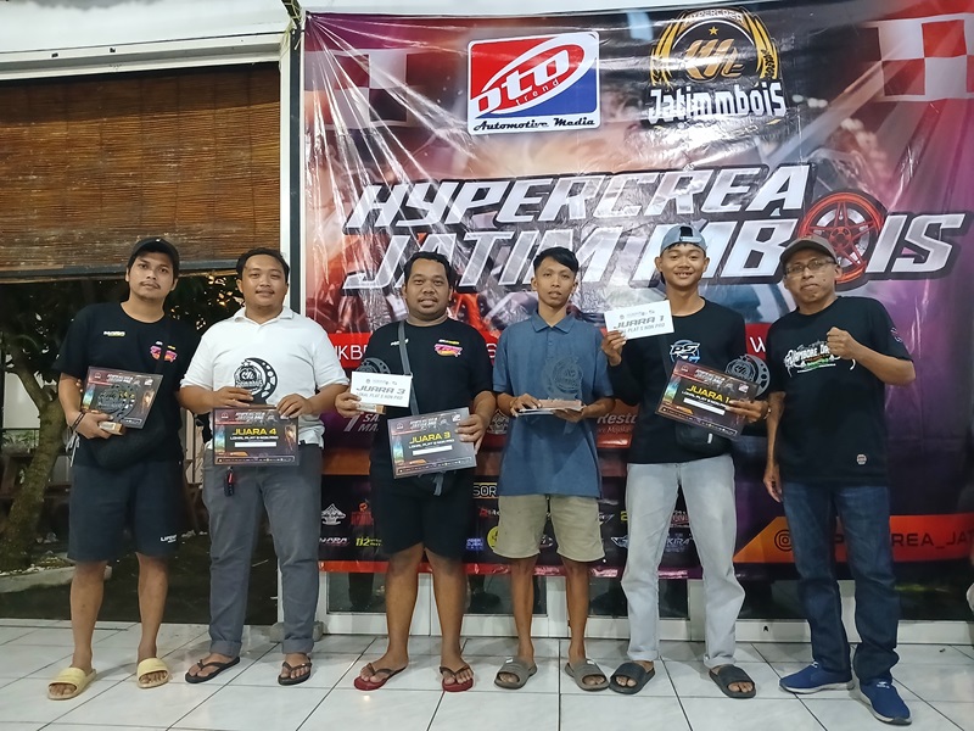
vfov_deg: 53.1
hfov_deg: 67.3
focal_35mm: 26
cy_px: 366
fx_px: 732
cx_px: 487
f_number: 1.8
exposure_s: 1/16.7
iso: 1000
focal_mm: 3.98
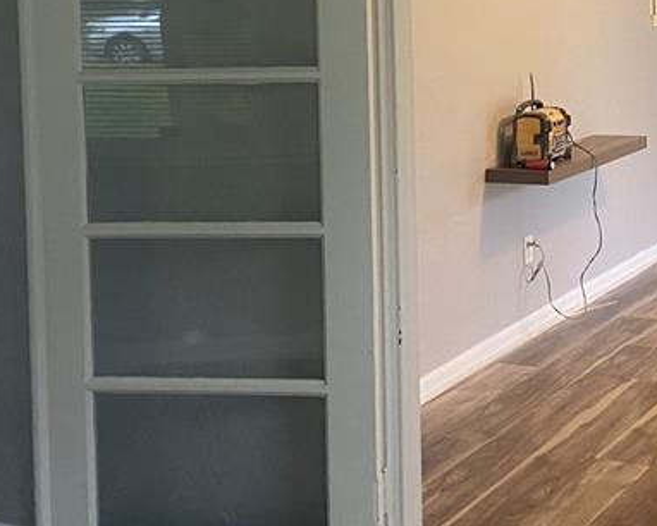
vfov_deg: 21.9
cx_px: 581
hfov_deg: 27.0
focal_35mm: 68
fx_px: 1323
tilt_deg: -2.5
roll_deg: +1.6
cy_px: 45
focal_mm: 4.25
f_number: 1.8
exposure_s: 1/60
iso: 250
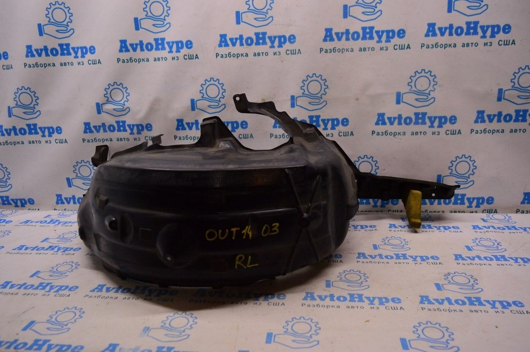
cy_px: 176
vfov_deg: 47.9
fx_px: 397
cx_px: 265
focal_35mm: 27
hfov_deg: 67.4
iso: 1600
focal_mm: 18
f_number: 4
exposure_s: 1/400
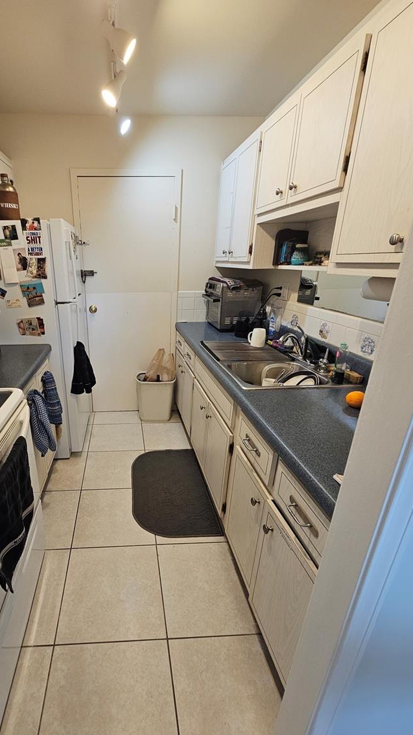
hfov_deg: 68.6
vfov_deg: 103.0
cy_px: 379
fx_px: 292
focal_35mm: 15
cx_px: 138
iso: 200
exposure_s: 1/60
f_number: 2.2
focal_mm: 2.2
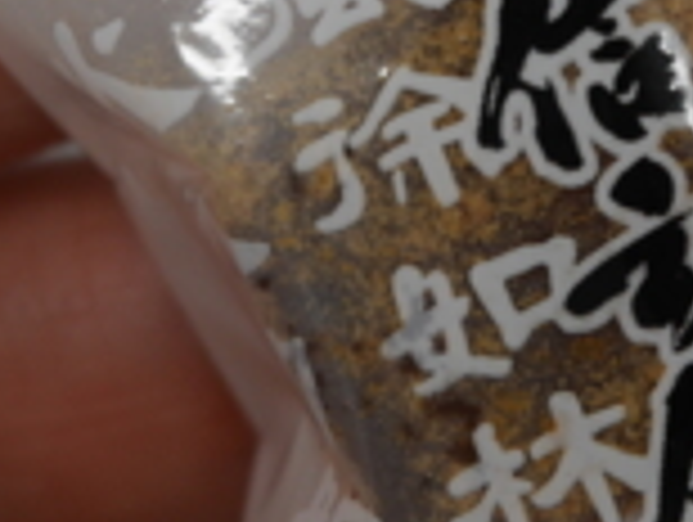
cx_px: 450
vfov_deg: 8.3
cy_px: 70
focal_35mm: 179
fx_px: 3589
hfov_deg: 11.0
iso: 200
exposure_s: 1/60
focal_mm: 23
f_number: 4.9
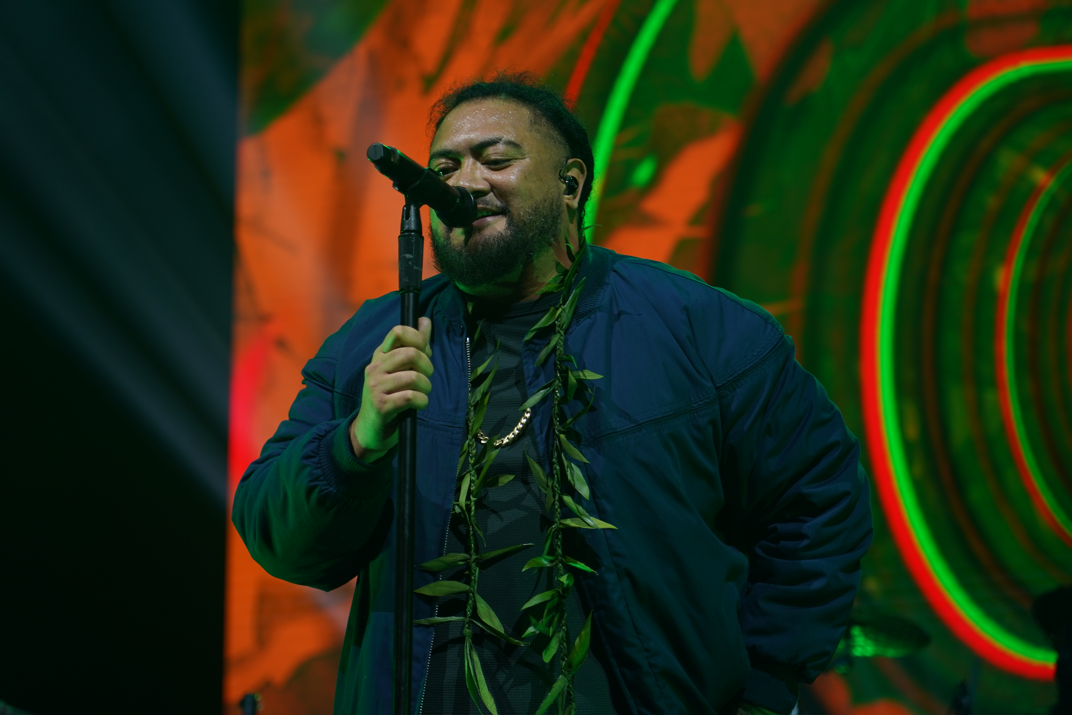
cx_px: 536
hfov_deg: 19.5
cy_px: 358
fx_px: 3126
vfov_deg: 13.0
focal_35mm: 105
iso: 320
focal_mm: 105
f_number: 4
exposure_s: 1/125
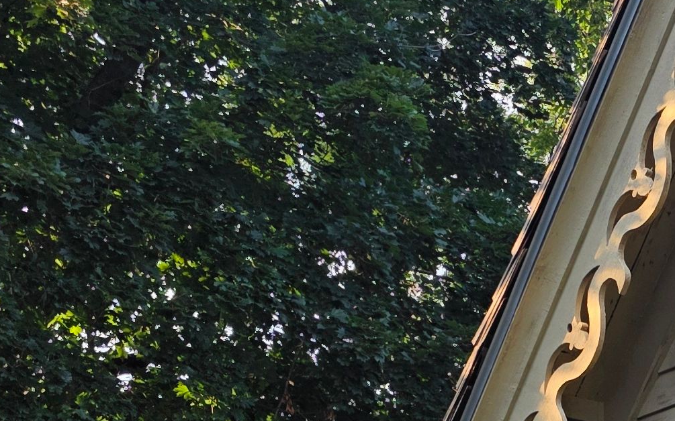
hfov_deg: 19.7
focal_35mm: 97
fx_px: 1784
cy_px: 806
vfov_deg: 12.1
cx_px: 883
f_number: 1.7
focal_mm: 6.3
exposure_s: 1/359
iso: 50
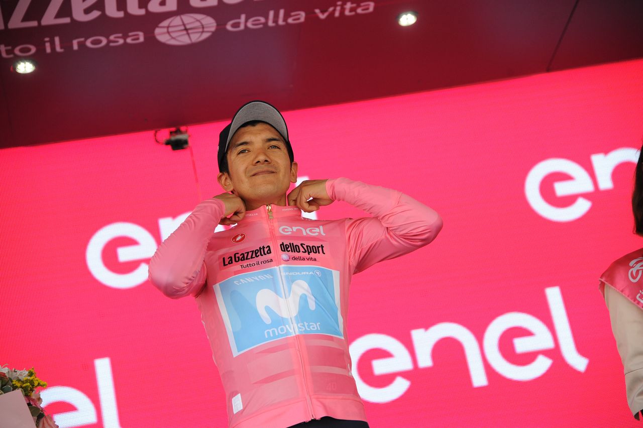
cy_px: 214
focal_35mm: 105
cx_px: 322
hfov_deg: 19.5
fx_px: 1874
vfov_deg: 13.0
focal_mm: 105
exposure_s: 1/640
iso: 900
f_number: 4
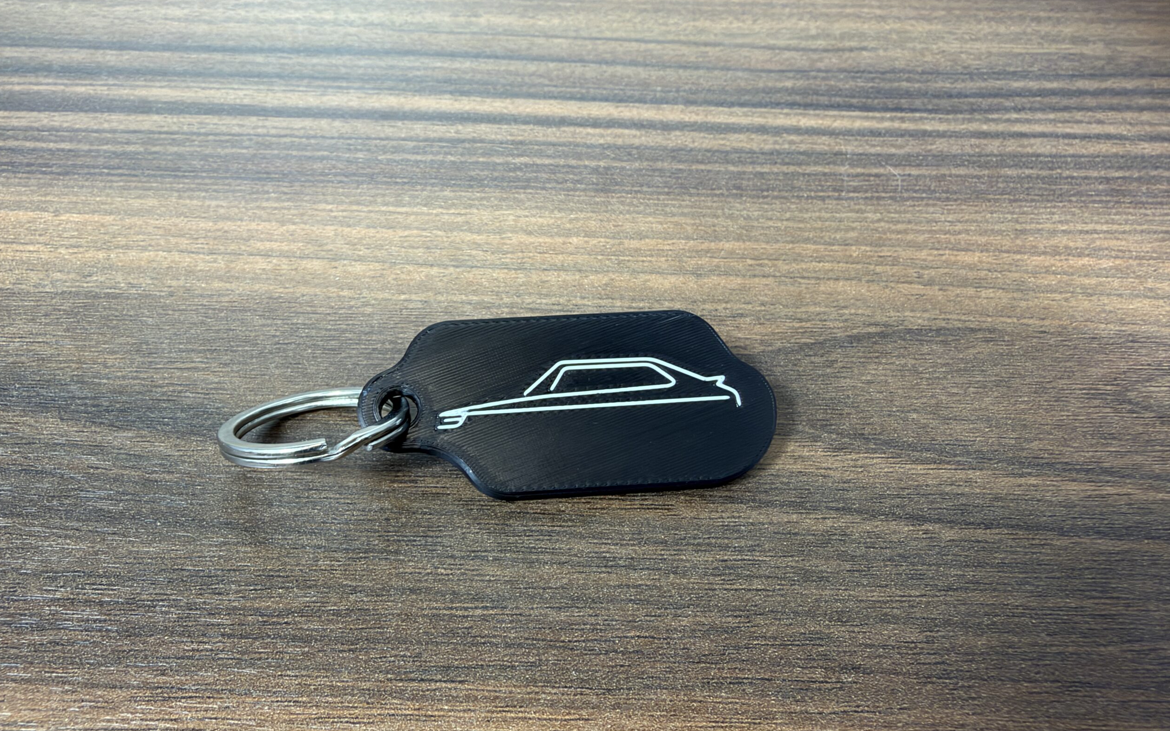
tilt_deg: -48.0
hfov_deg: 68.4
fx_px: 861
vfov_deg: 45.9
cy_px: 412
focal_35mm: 27
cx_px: 577
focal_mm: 2.22
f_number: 2.2
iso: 160
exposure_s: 1/100
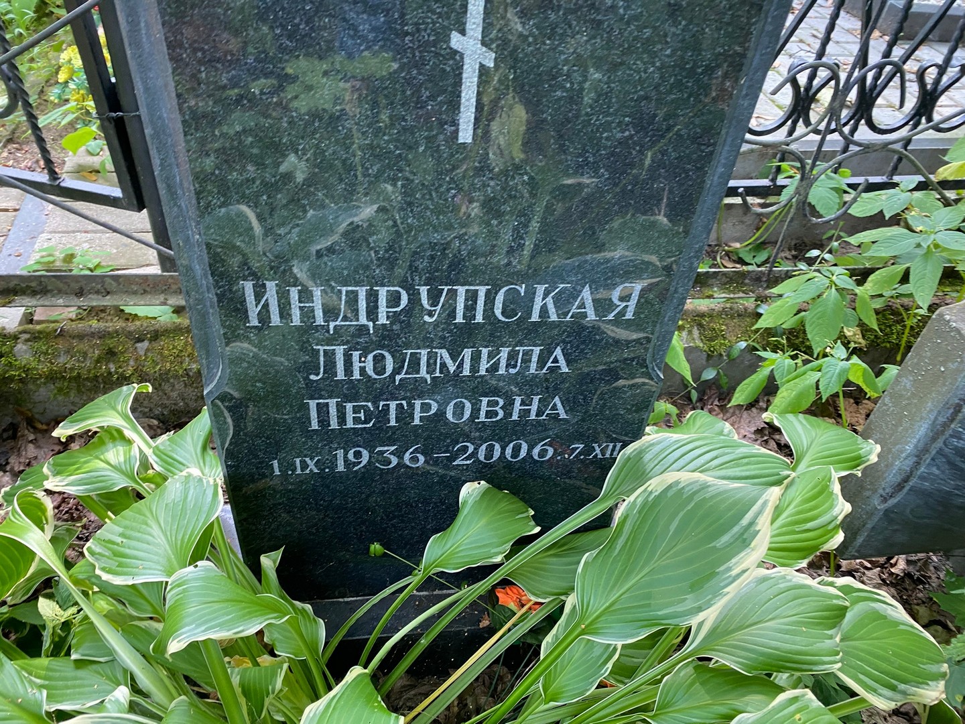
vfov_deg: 53.1
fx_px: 725
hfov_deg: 67.3
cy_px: 362
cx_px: 482
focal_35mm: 26
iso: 125
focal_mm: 4.25
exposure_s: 1/93
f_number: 1.8
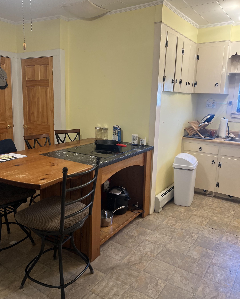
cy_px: 144
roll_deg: -2.4
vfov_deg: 62.2
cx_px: 116
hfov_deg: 51.5
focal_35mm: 28
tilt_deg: -9.2
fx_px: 249
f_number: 1.5
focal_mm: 5.7
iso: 125
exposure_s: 1/120
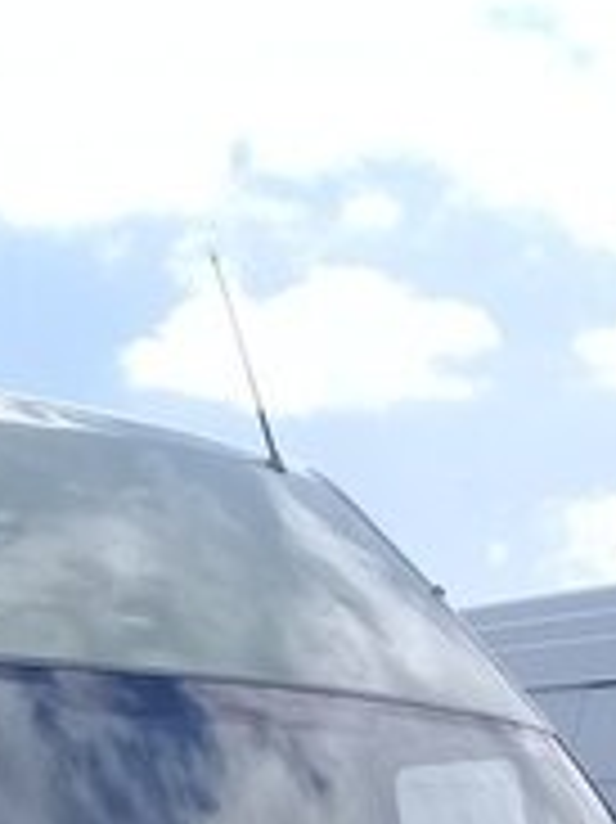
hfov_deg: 17.3
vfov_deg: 21.1
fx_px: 1995
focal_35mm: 84
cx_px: 85
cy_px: 1085
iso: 50
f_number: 2.2
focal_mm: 3.3
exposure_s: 1/1613
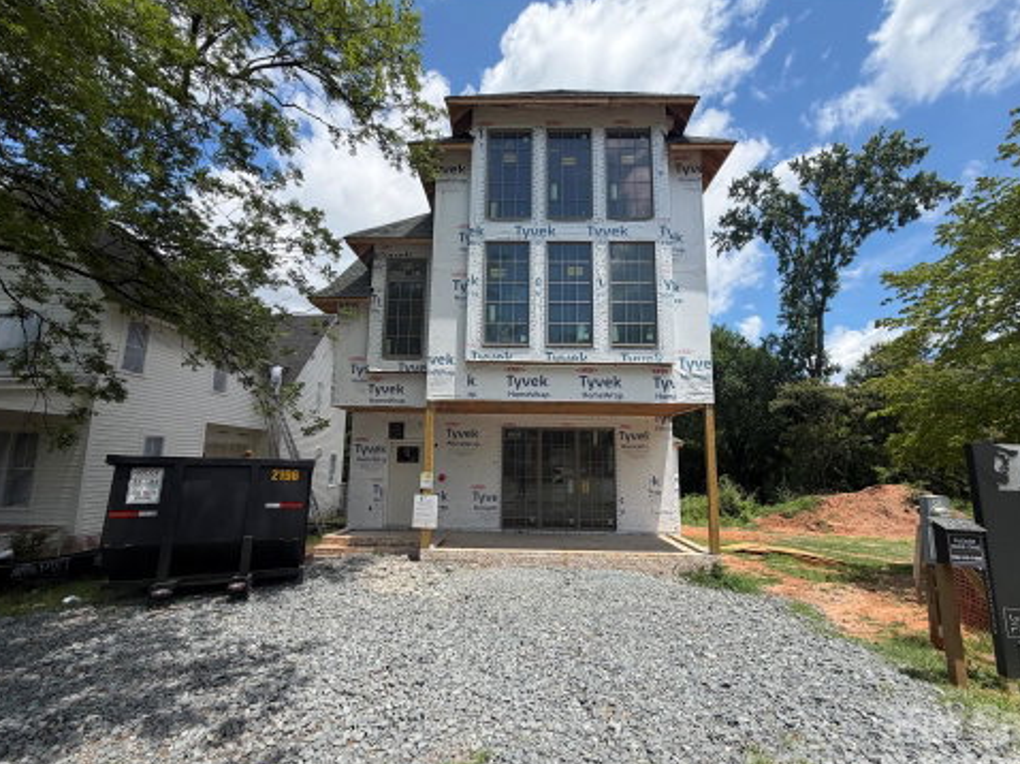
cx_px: 519
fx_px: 442
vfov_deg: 81.6
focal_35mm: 15
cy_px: 399
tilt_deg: +7.8
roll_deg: -0.4
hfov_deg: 98.2
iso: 20
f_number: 2.2
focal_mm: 2.22
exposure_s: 1/830
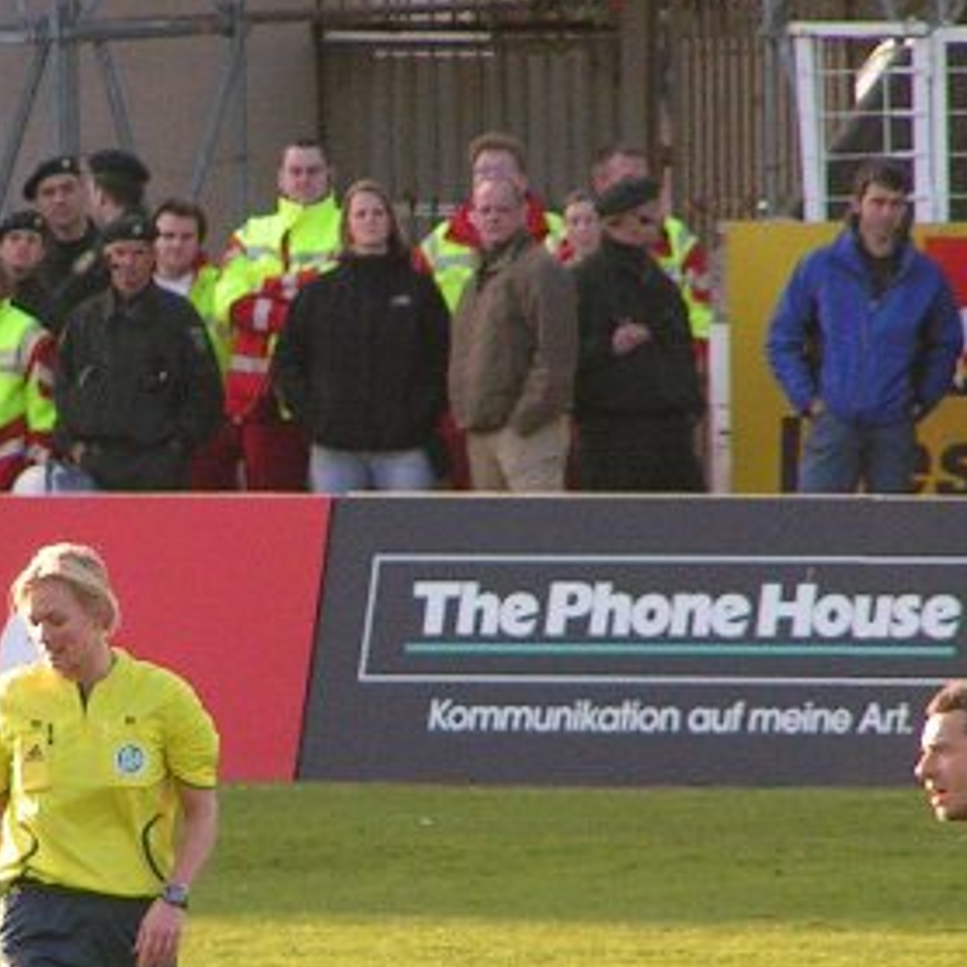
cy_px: 664
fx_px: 30594
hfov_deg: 1.8
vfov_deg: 1.8
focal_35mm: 968
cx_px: 80
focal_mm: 58
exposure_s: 1/400
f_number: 3.5
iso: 160
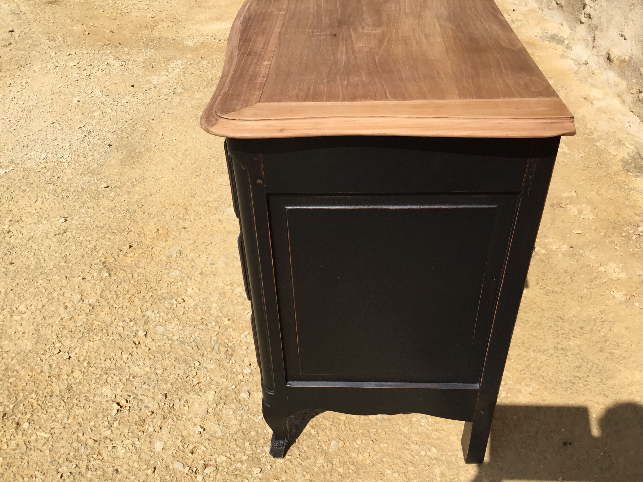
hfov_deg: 58.4
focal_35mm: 31
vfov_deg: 45.4
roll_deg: +3.6
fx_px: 576
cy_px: 241
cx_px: 322
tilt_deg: -38.3
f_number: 2.4
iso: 25
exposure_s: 1/1597
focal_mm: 3.3
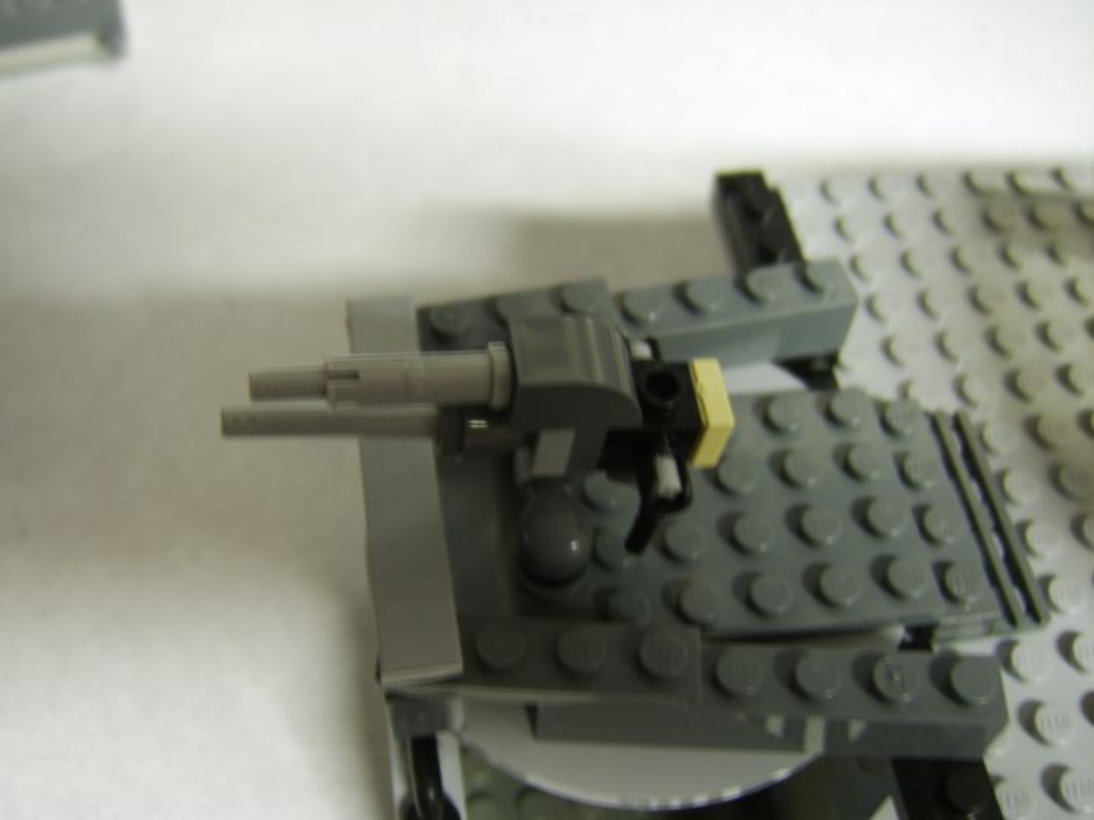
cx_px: 547
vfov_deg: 45.4
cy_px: 410
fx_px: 980
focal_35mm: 31
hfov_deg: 58.4
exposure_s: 1/2
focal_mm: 8.13
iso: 71
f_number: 2.7
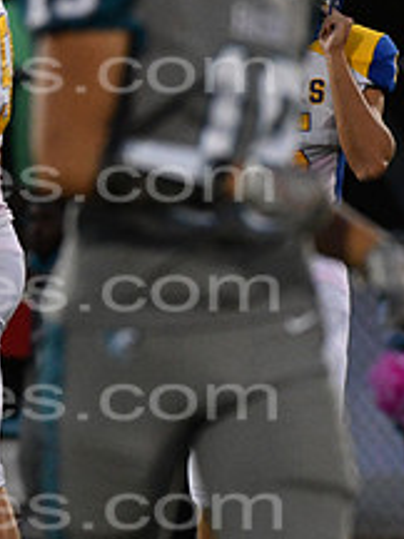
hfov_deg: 1.3
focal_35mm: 1161
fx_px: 18067
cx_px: -282
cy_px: 348
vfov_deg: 1.7
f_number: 5.6
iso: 4000
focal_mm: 300
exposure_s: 1/1000
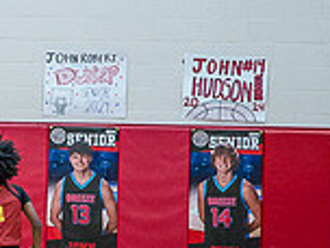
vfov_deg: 3.4
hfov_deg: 4.5
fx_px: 4195
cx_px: -102
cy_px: 98
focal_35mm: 440
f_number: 4
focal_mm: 120
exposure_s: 1/320
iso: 2000
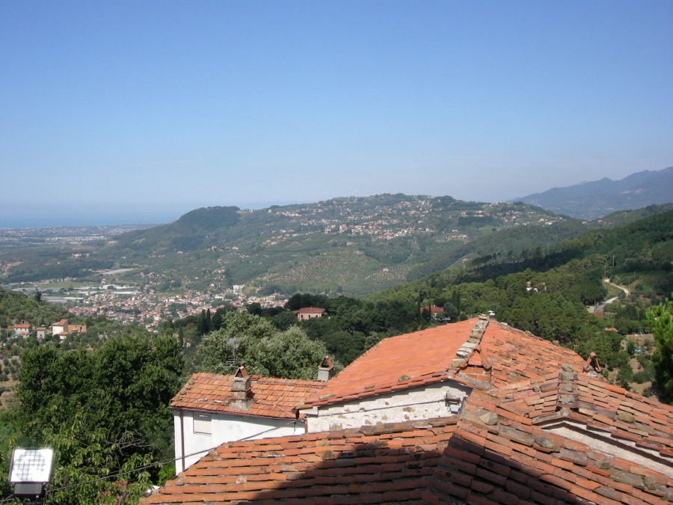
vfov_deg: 39.7
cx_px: 336
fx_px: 700
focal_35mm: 36
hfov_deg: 51.4
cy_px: 252
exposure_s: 1/282
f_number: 5.4
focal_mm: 7.5
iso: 64
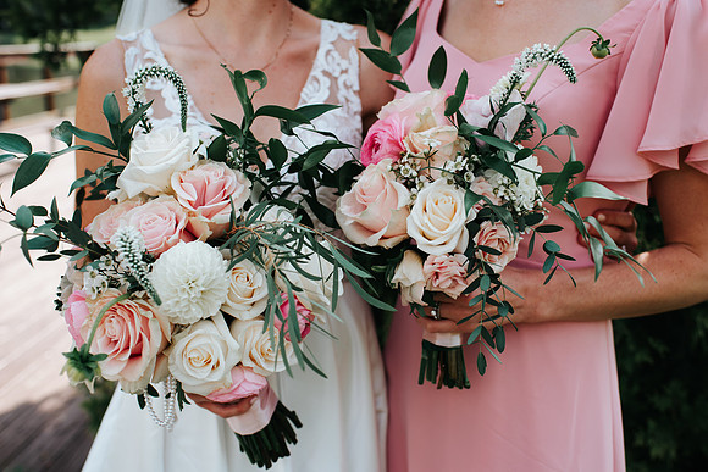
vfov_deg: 34.9
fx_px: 751
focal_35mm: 38
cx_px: 377
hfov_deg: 50.4
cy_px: 221
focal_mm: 35
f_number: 3.2
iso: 100
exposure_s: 1/640
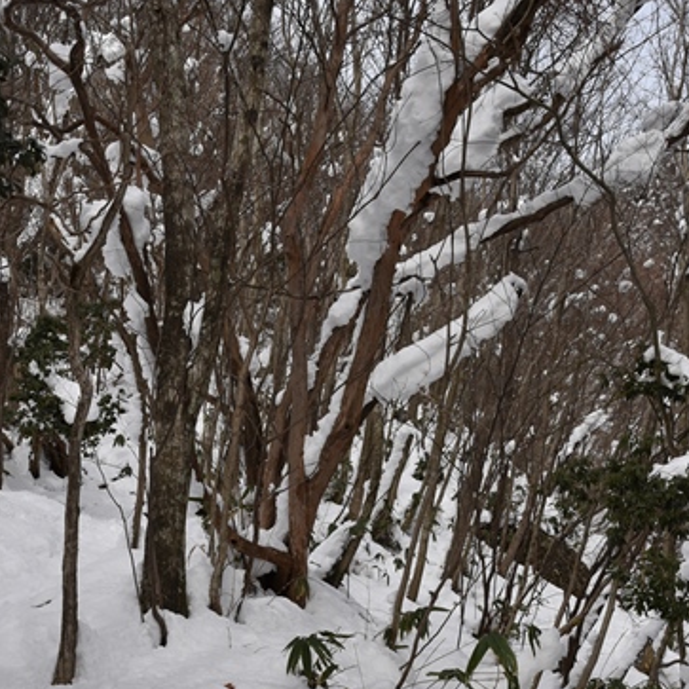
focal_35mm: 48
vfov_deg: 33.4
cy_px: 626
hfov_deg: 34.5
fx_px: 1081
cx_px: 158
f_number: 5.6
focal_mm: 20
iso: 200
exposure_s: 1/800
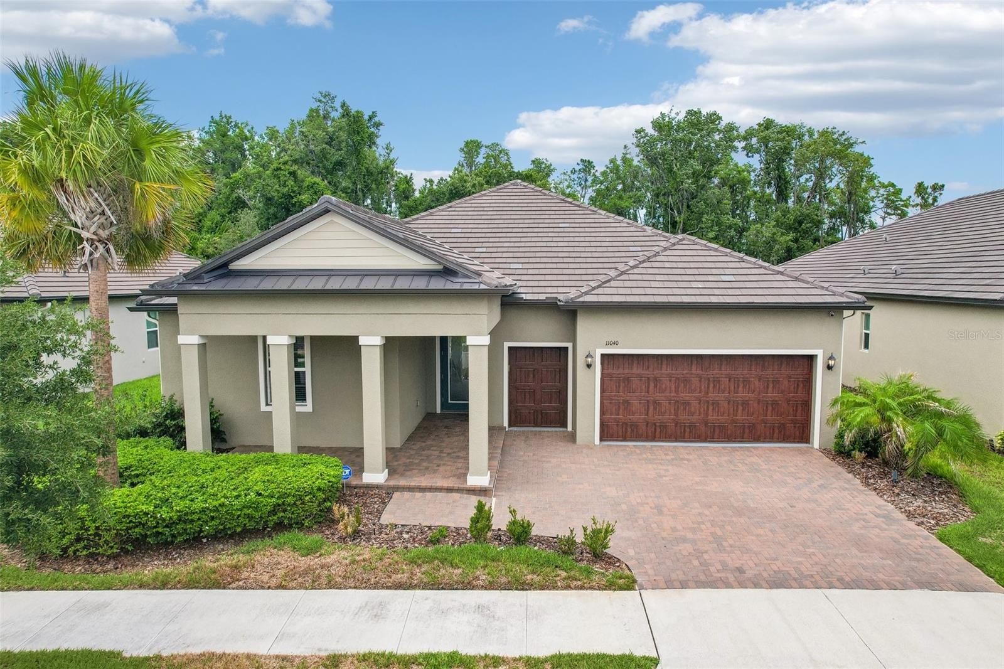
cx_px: 502
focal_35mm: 22
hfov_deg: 78.6
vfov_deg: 57.2
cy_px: 334
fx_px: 613
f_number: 2.8
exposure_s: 1/2500
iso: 130
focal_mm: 8.4
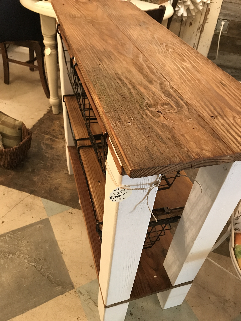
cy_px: 160
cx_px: 120
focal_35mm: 28
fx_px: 260
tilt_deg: -40.2
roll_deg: -5.4
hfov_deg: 49.7
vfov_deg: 63.4
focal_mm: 3.99
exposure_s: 1/13
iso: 100
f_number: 1.8
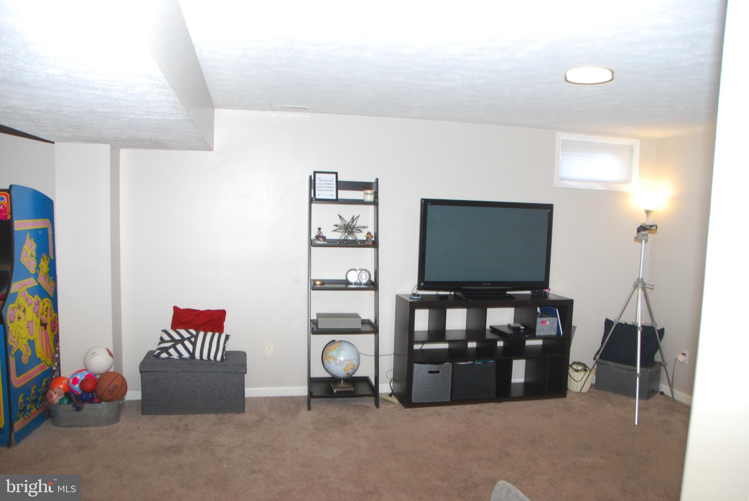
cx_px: 374
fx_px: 562
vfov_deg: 48.0
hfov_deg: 67.3
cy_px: 250
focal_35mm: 27
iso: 500
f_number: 4
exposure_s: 1/60
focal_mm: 18
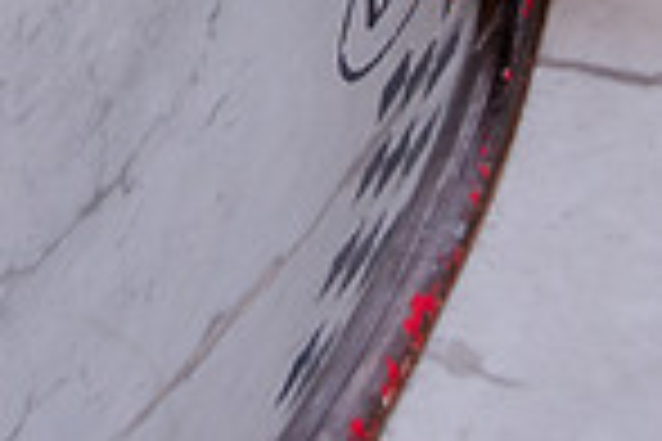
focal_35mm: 95
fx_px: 1747
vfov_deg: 13.8
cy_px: -158
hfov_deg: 21.4
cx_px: 261
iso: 2500
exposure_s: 1/640
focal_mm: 24
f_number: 4
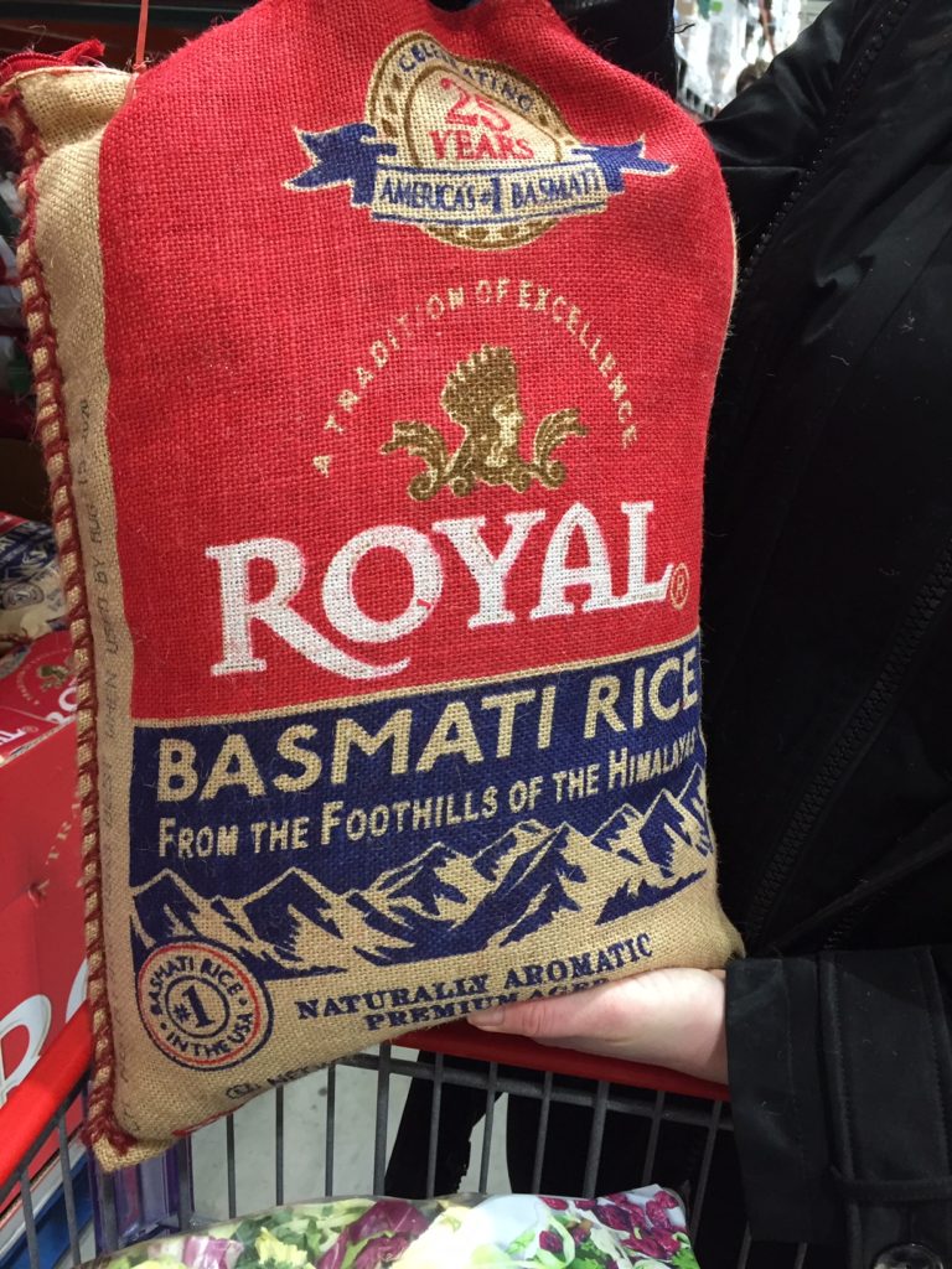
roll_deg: -3.6
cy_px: 634
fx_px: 1063
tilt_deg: -23.6
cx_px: 476
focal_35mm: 29
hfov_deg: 48.2
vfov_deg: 61.7
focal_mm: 4.15
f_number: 2.2
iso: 125
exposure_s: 1/30
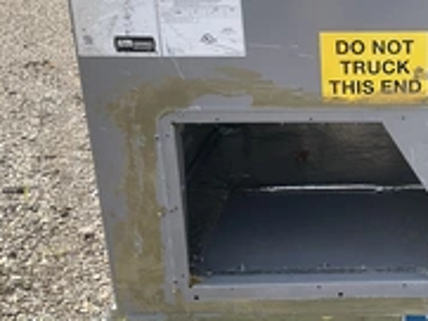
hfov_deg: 28.5
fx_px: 792
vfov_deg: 22.9
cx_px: 421
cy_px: 109
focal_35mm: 64
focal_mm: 3
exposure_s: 1/739
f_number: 1.8
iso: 25
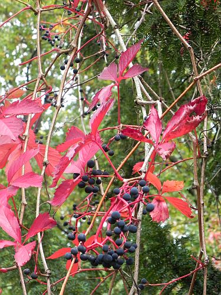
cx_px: 110
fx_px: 809
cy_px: 148
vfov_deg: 20.7
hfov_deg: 15.6
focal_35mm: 95
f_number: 4
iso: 160
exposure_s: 1/108
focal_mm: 16.9
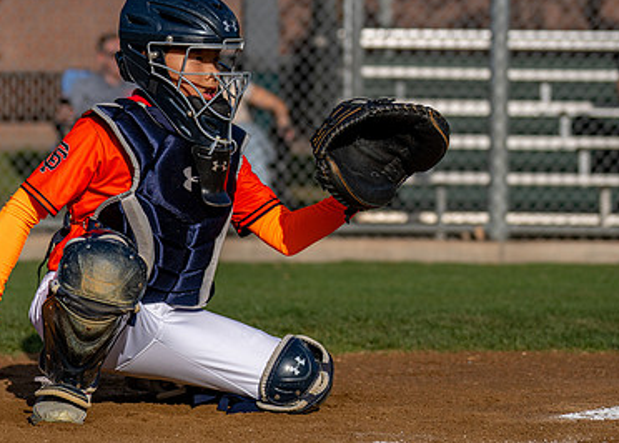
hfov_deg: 12.9
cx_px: 193
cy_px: 153
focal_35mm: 155
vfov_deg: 9.3
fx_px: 2726
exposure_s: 1/4000
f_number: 2.8
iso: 100
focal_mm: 75
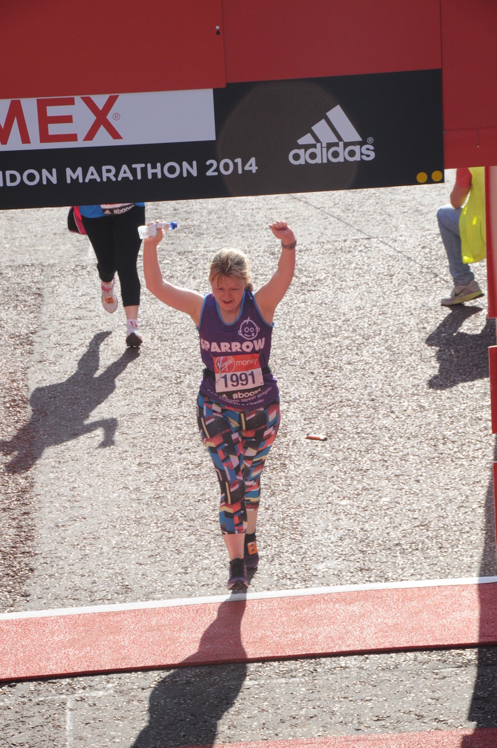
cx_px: 248
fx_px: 3488
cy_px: 374
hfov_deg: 8.1
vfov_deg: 12.2
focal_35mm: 168
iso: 640
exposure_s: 1/320
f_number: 13
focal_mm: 112
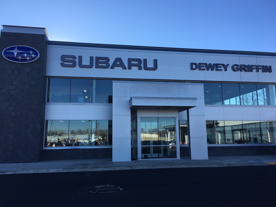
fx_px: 231
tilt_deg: +10.3
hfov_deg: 61.7
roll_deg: -0.2
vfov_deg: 48.2
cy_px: 104
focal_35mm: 29
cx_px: 138
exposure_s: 1/999
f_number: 2.2
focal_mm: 4.15
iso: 25
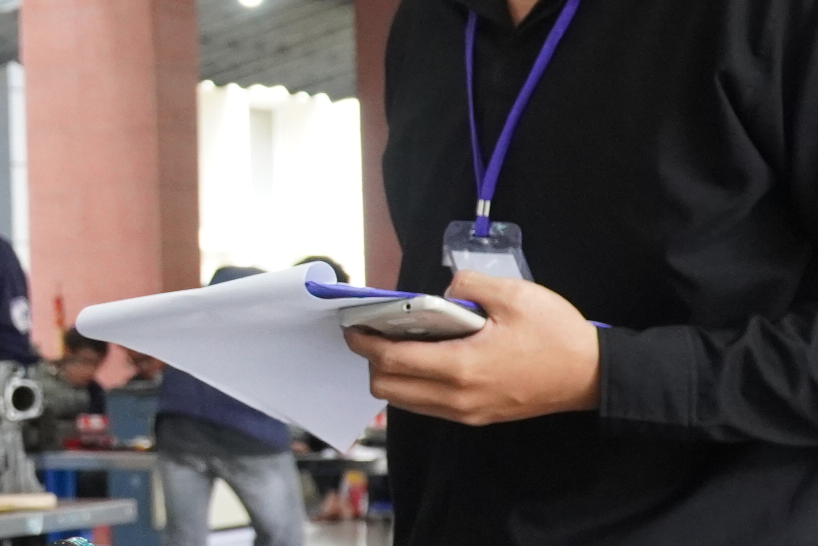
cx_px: -198
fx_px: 2749
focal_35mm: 121
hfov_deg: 16.2
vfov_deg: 11.3
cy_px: 253
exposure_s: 1/250
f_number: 4
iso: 1600
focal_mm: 22
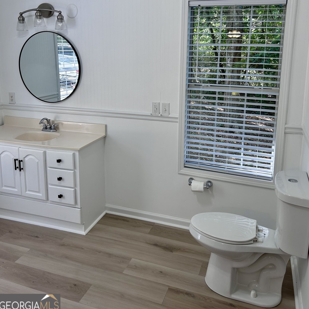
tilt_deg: -11.3
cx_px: 154
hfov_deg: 52.5
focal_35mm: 31
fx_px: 313
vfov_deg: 51.7
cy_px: 106
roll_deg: -0.5
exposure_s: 1/120
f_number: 1.5
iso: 50
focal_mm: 5.7
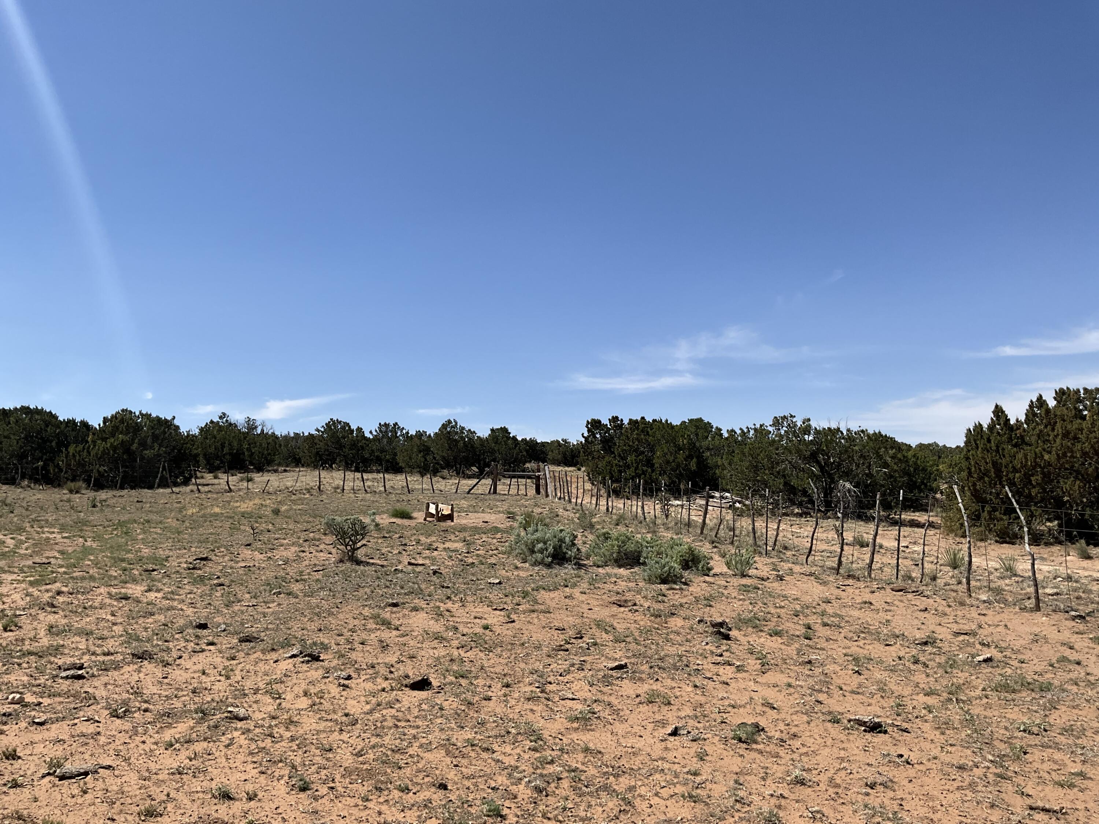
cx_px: 550
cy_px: 412
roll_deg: -0.2
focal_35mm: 29
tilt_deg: +6.6
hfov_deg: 61.7
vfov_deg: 48.2
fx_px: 921
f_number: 1.8
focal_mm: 3
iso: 25
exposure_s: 1/2959
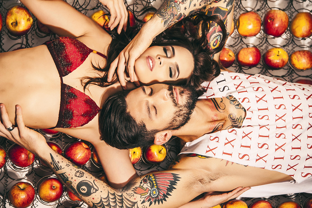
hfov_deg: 26.0
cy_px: 104
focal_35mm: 78
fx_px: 676
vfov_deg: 17.5
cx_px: 156
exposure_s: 1/125
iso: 640
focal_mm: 78
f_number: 4
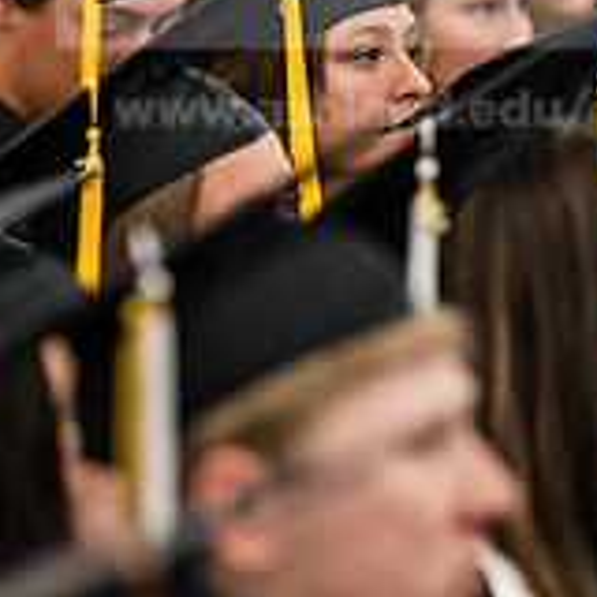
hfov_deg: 2.8
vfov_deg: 2.8
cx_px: -56
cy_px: 188
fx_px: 12058
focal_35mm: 618
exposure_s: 1/200
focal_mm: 200
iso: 4000
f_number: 4
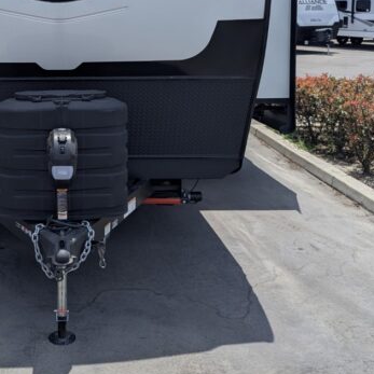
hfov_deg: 34.8
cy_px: 78
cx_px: 69
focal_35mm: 47
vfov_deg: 35.0
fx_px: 575
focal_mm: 6.81
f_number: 1.85
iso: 48
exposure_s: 1/2976
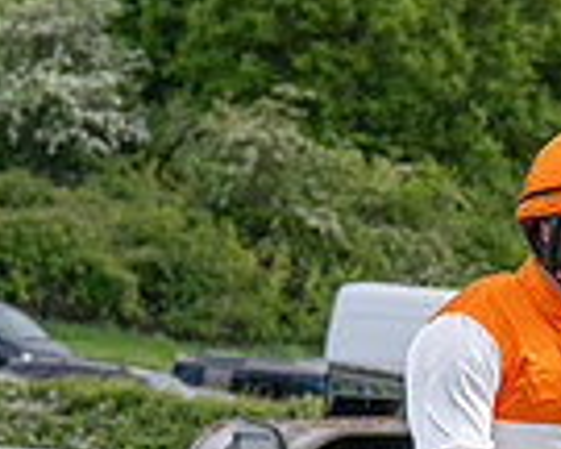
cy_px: 843
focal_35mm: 651
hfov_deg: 3.0
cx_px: 668
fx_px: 10809
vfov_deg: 2.4
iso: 400
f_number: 5.6
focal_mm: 82
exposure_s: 1/1250
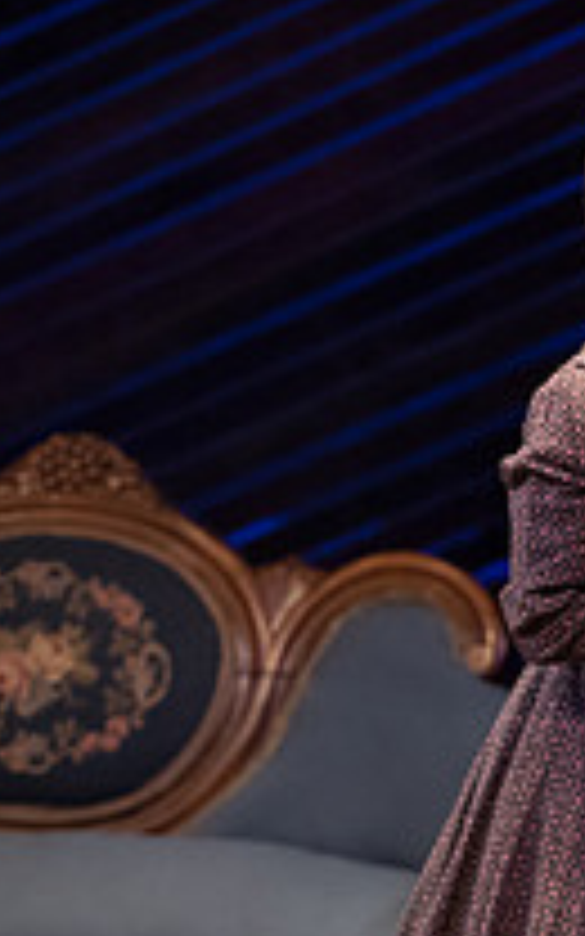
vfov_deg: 2.5
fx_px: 21785
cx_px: 1017
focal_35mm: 854
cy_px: 722
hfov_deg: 1.5
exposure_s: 1/400
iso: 3200
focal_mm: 300
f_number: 4.5
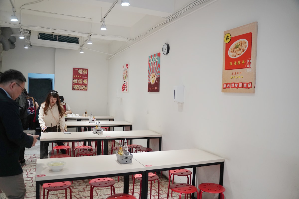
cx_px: 150
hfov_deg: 65.5
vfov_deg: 46.4
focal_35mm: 28
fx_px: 233
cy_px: 100
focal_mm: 28
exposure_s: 1/160
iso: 1600
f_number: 2.8
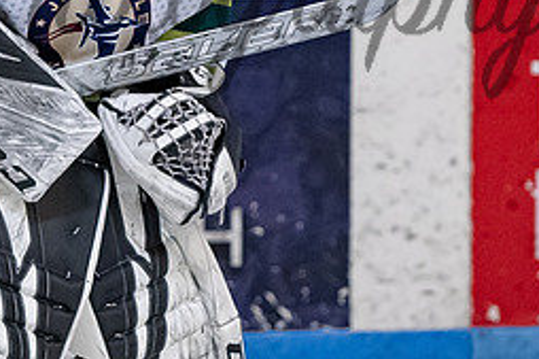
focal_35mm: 892
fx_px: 13346
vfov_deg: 1.5
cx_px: 97
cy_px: 6
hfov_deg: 2.3
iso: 2000
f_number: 3.2
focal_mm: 170
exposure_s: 1/800
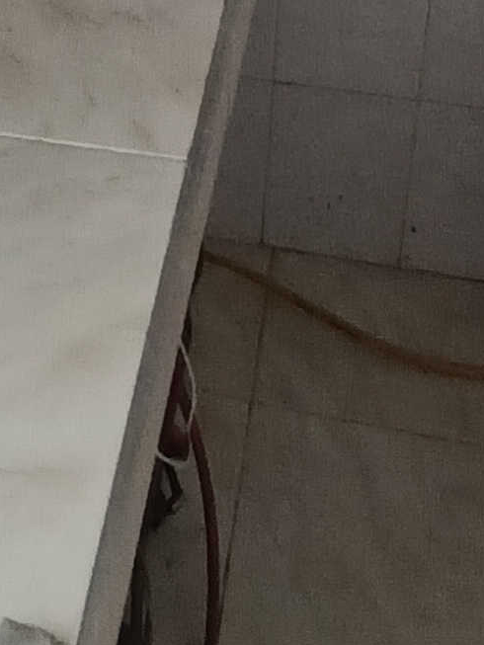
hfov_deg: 17.4
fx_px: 1491
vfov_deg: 22.1
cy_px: -182
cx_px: -121
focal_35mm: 80
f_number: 2.2
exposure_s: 1/16.7
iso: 500
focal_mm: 1.68
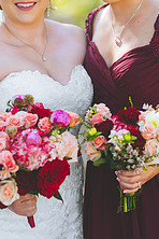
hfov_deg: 8.0
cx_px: 73
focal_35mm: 172
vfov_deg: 11.9
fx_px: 1139
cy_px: 107
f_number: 2
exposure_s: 1/500
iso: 160
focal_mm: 85
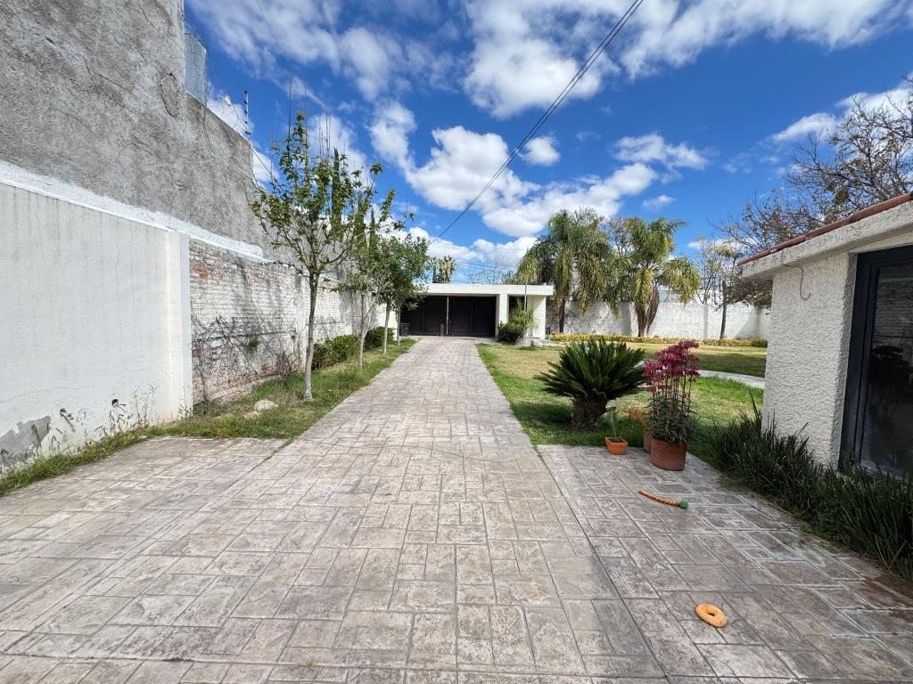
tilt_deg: -3.1
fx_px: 369
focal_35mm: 14
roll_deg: -0.3
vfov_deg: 85.7
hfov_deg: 102.1
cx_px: 456
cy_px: 342
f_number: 2.2
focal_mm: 2.22
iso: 50
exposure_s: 1/849
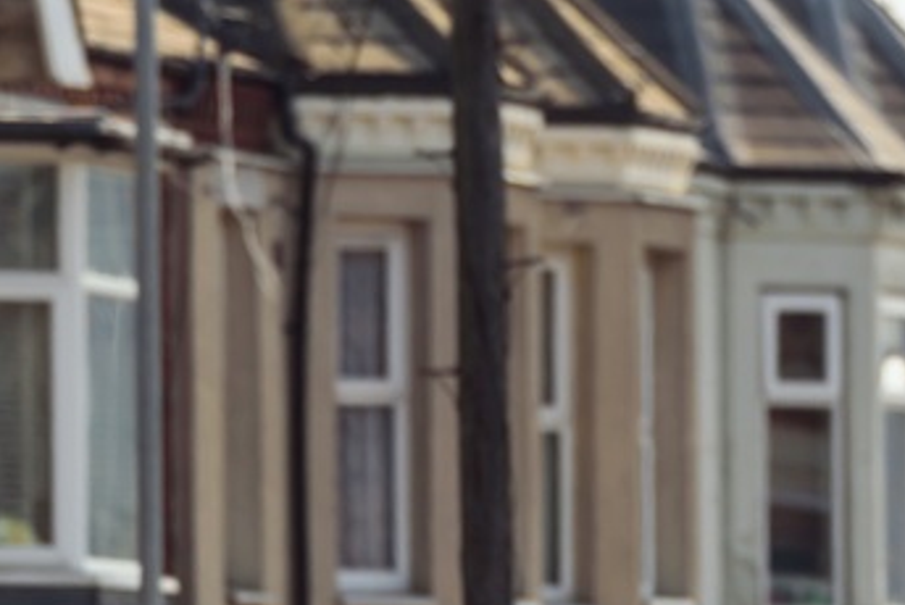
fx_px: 18719
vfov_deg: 1.8
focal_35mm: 744
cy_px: 1078
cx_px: 452
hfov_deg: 2.8
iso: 100
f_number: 4
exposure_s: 1/320
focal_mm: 200
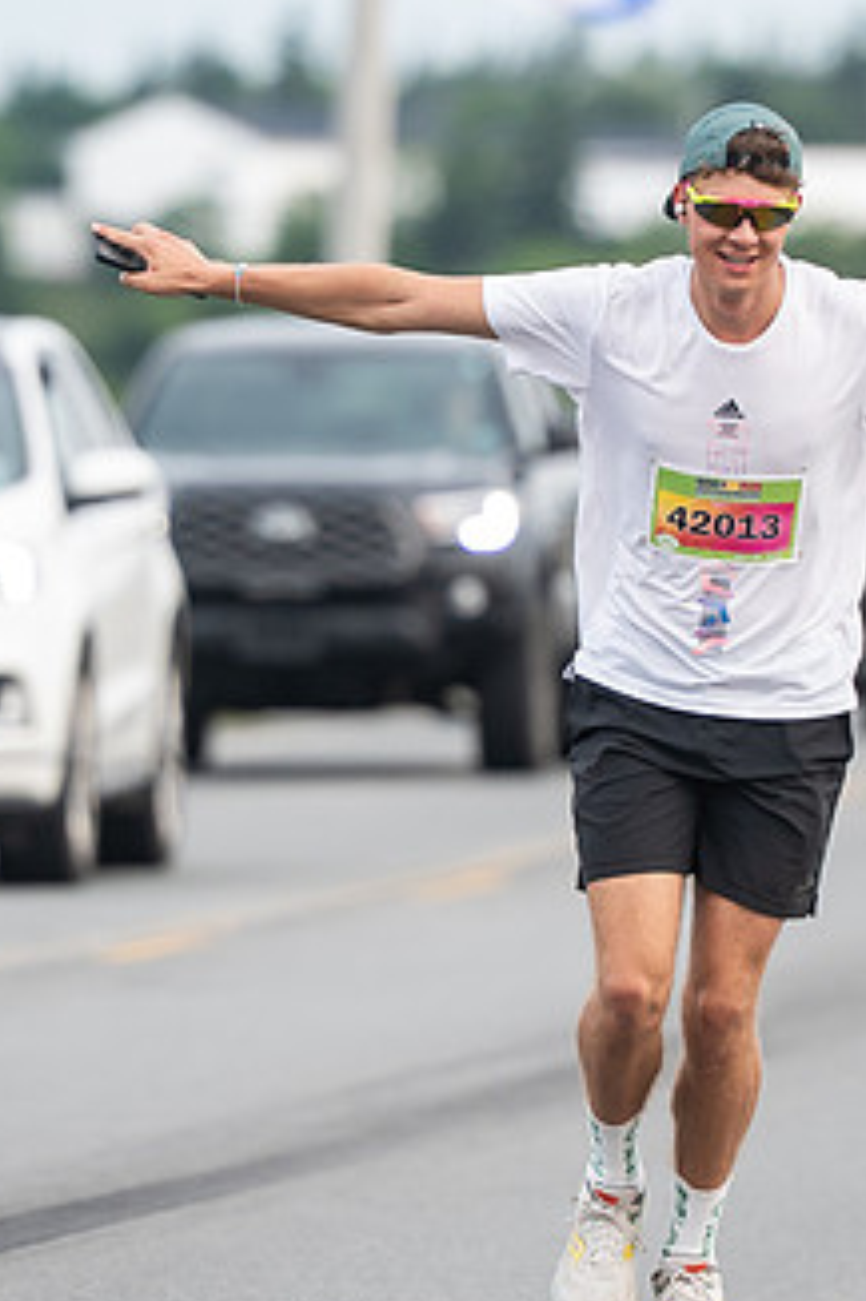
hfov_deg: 2.1
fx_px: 23261
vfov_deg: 3.2
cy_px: 747
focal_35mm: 644
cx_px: 436
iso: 500
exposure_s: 1/800
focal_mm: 200
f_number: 4
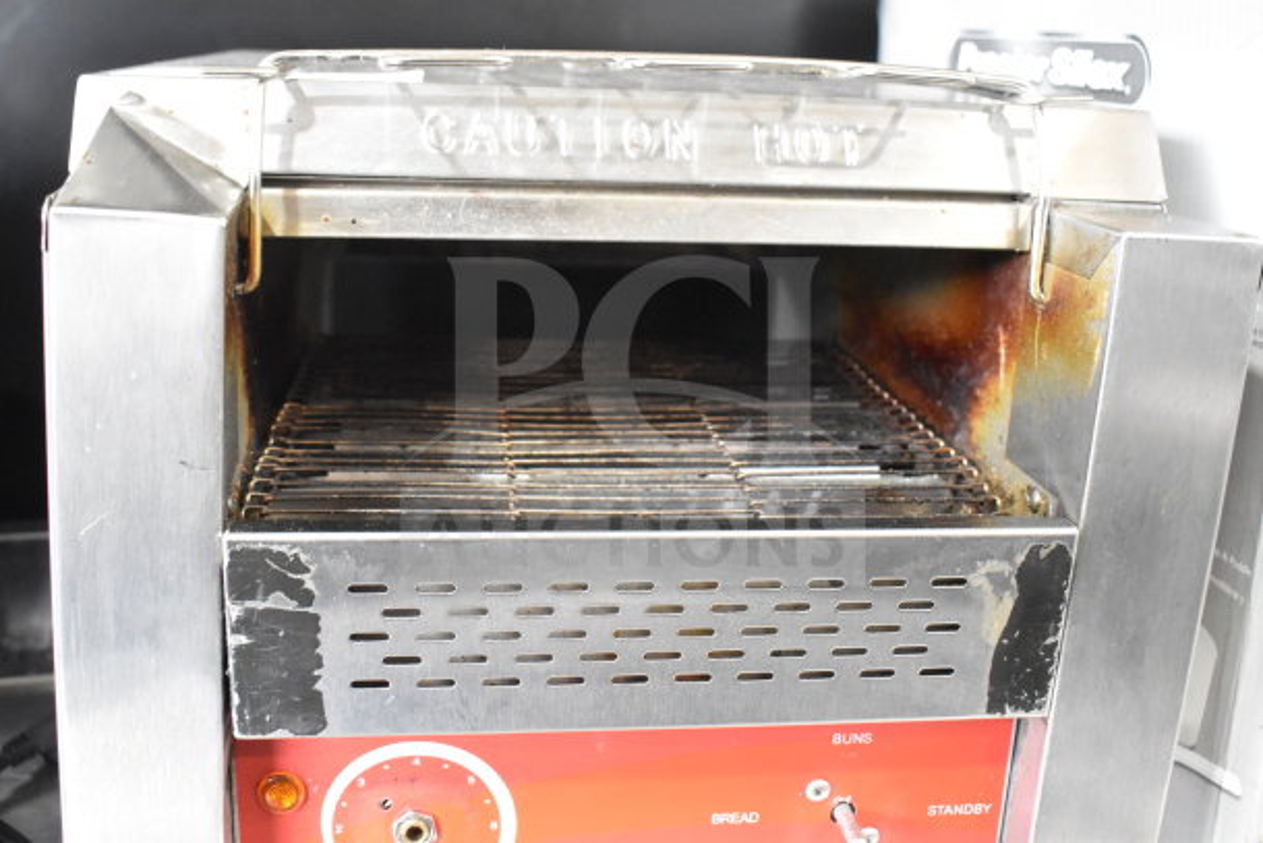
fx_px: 1316
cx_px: 632
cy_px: 422
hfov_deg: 51.3
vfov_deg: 35.5
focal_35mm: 38
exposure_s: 1/125
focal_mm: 25
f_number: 5.6
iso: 6400
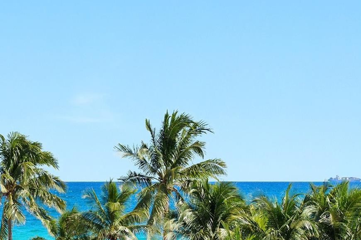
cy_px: 134
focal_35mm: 138
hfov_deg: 14.9
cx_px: 166
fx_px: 1383
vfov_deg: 9.9
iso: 200
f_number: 8
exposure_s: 1/400
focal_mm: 50
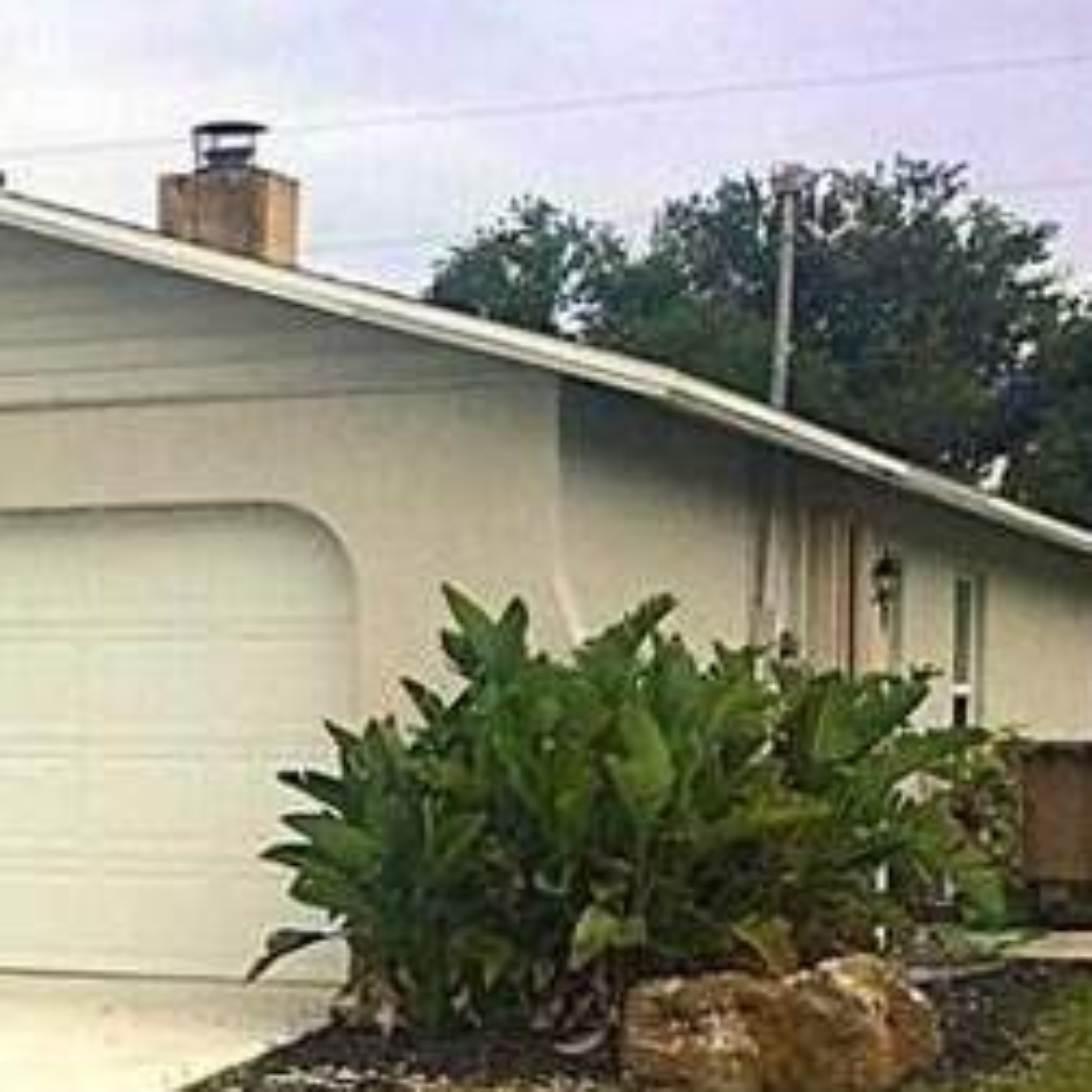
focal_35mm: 87
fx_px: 3105
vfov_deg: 19.9
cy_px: 557
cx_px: -520
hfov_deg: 17.9
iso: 25
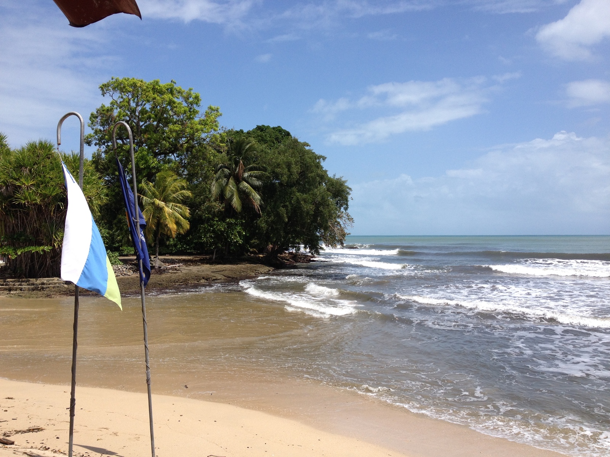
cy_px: 228
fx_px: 617
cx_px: 305
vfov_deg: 40.7
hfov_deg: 52.6
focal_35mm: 35
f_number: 2.4
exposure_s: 1/2123
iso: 50
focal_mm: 4.28
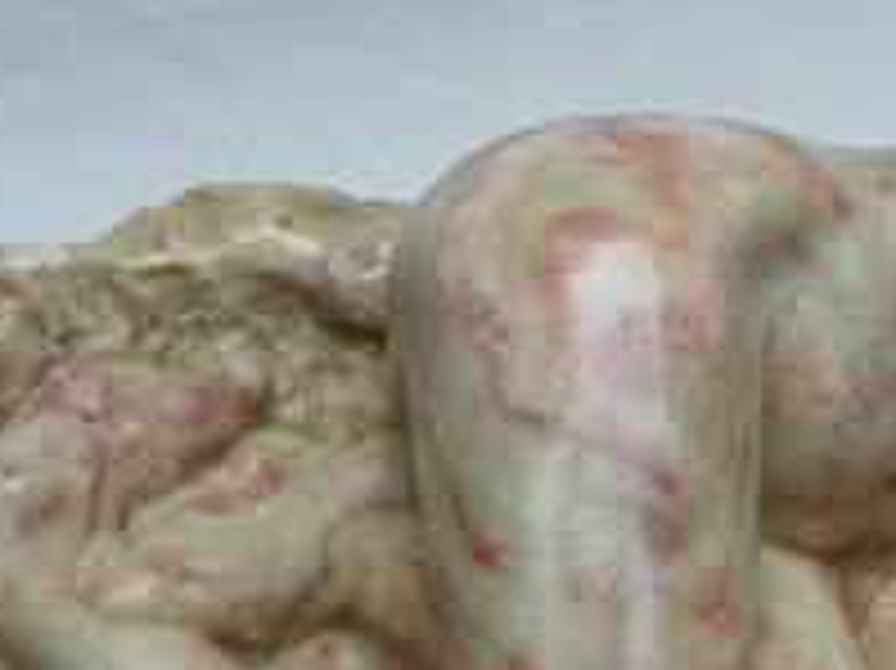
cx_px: 806
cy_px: 546
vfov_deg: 16.6
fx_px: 2276
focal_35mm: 88
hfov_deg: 21.8
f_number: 4
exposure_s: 1/160
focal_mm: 6.2
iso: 64
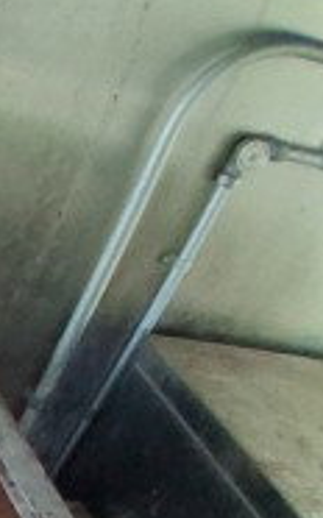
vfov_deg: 29.5
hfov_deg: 14.4
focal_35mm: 59
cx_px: -454
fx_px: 832
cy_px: 627
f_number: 2.2
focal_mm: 1.4
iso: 800
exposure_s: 1/20
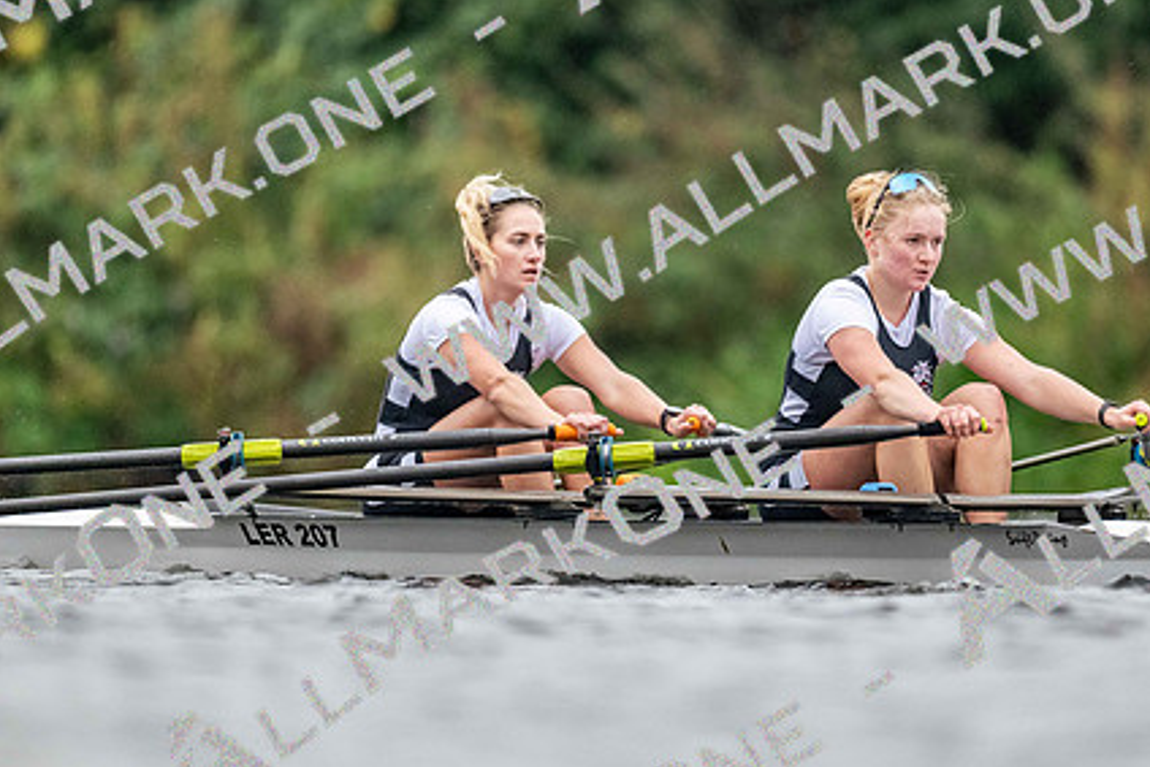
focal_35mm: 821
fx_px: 26234
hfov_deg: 2.5
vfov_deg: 1.7
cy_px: 411
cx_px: 719
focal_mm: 600
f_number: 4
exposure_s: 1/2500
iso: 4500
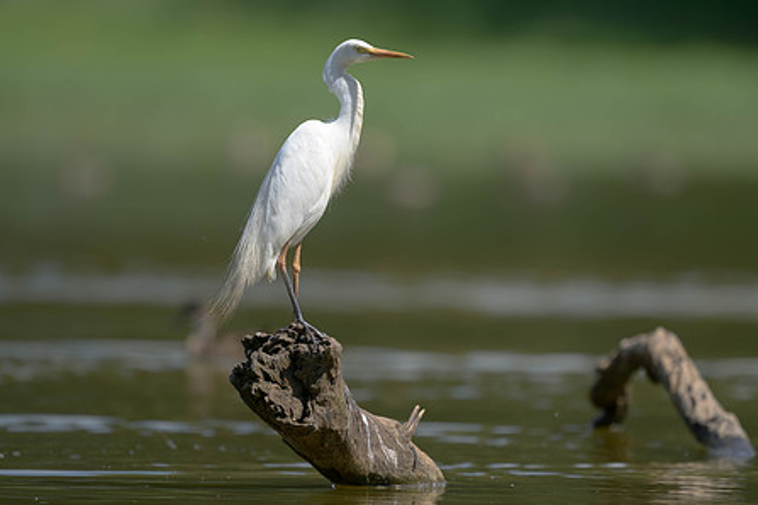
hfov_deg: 2.5
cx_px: 419
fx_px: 17412
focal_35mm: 827
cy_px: 255
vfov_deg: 1.7
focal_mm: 560
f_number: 4
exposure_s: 1/1600
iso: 140
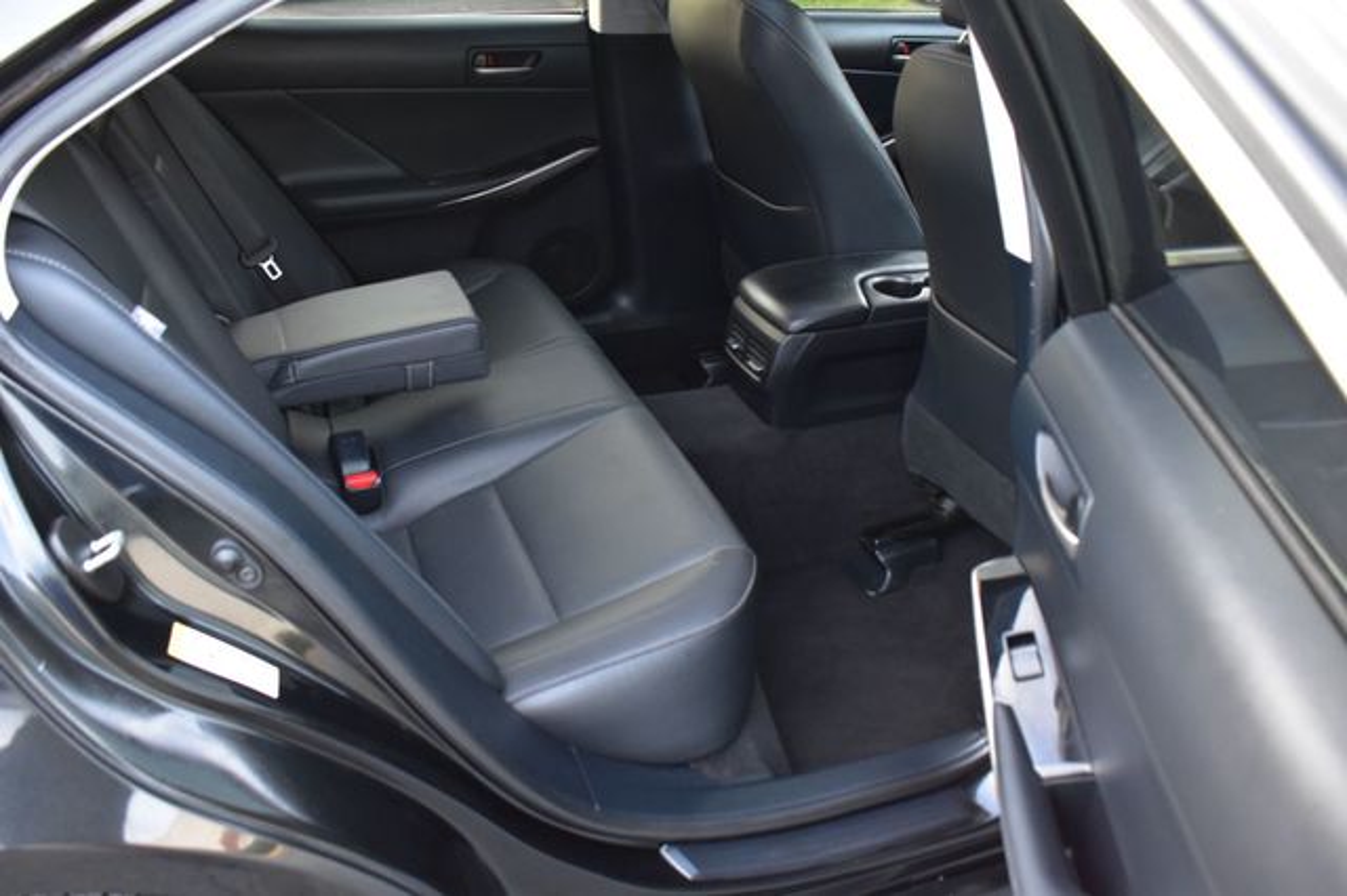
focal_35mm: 33
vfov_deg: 39.9
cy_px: 448
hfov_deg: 57.2
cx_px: 674
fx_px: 1234
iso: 1600
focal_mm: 22
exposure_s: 1/15
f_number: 5.6
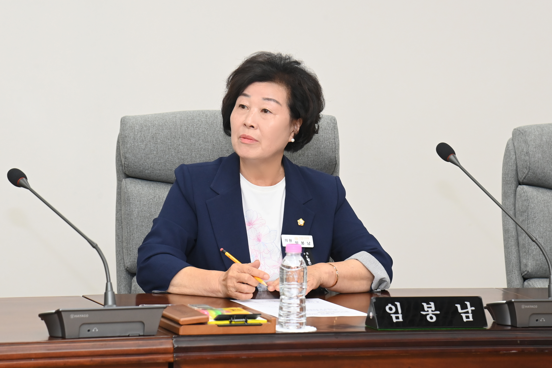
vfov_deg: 11.4
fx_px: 1840
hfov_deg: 17.1
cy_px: 184
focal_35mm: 120
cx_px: 276
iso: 2500
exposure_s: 1/250
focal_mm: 120
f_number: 6.3
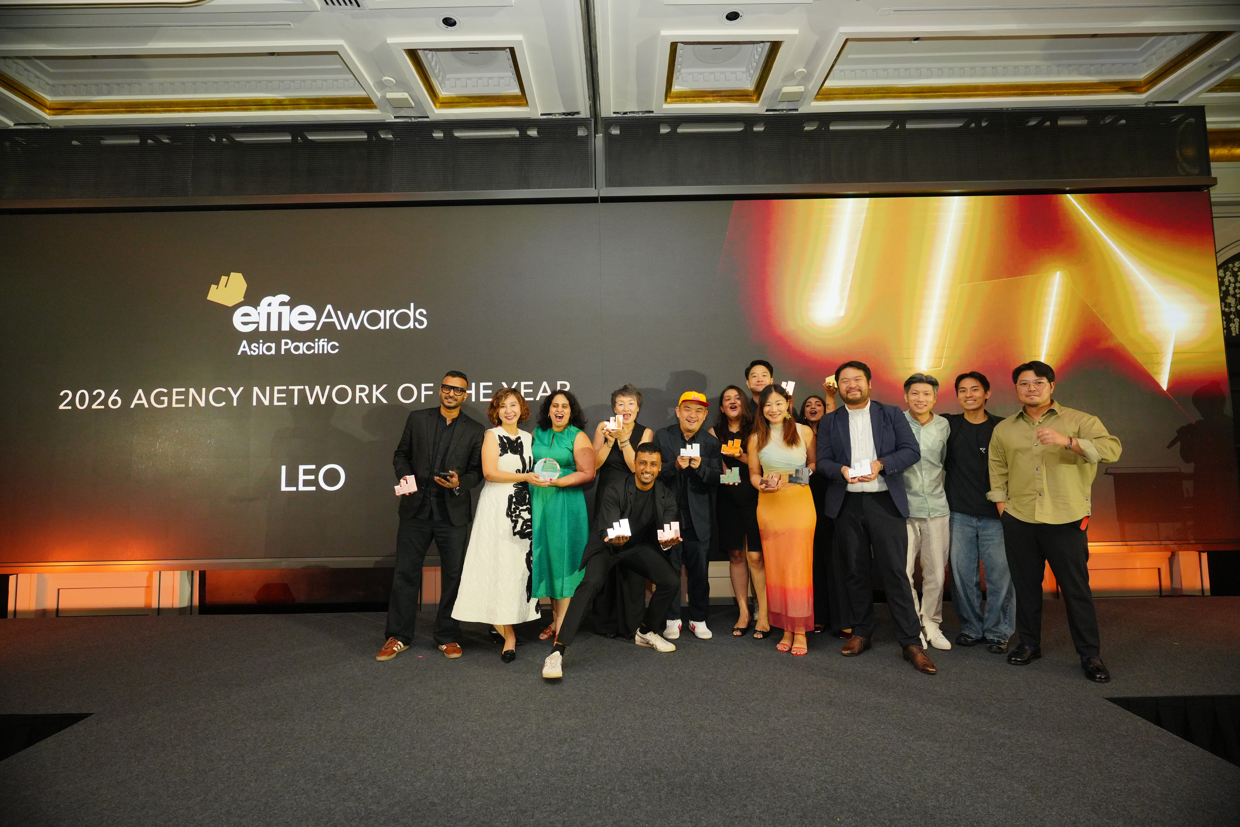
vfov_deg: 67.4
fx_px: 620
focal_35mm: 18
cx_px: 620
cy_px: 414
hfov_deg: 90.0
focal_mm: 18
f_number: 4
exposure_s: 1/160
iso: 2000
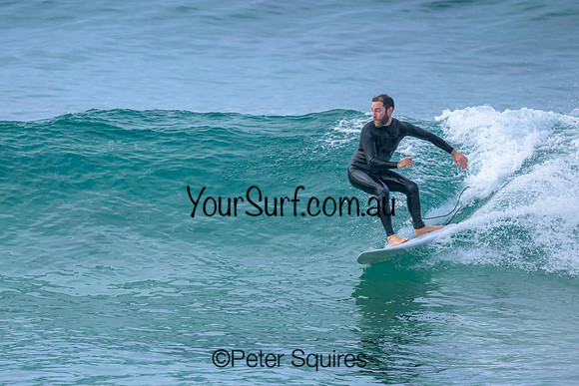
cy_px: 207
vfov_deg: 1.3
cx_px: 211
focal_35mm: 1058
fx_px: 17011
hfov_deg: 1.9
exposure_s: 1/1600
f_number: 6.3
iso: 400
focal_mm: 800
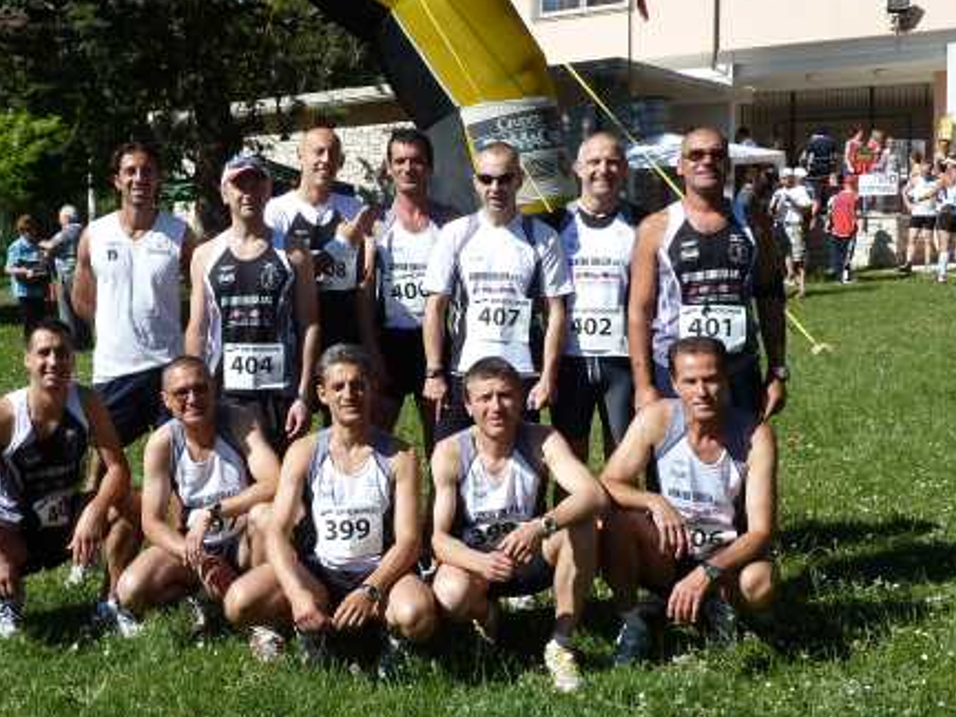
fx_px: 1298
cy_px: 368
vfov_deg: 30.9
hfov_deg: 39.9
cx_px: 305
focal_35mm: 47
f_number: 4.5
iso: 80
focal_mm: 4.7
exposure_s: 1/500
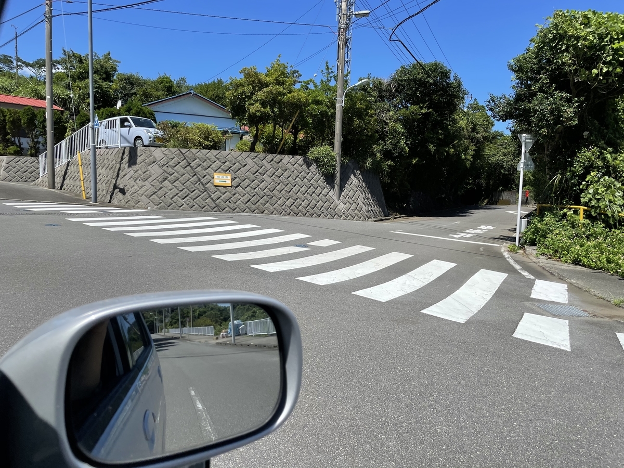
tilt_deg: -5.9
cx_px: 312
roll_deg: -0.6
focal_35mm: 26
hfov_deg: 67.3
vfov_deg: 53.1
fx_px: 469
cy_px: 234
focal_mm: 4.2
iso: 32
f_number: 1.6
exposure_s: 1/2817
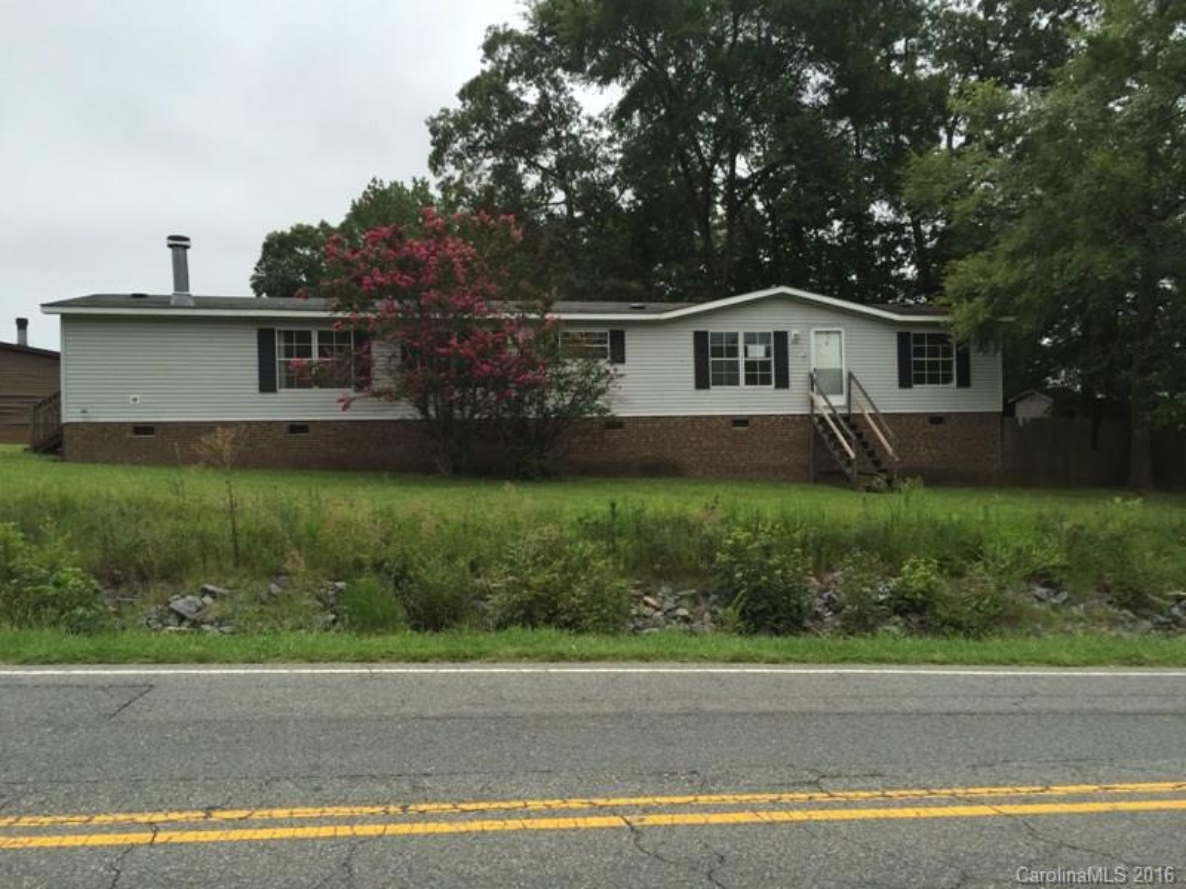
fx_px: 994
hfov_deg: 61.7
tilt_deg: +1.2
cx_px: 593
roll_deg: +1.5
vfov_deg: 48.2
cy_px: 444
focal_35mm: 29
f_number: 2.2
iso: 32
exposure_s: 1/581
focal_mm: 4.15
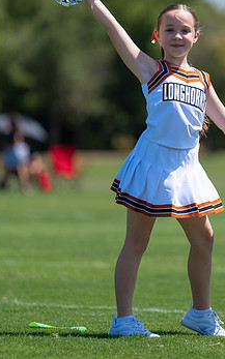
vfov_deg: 4.9
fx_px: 4217
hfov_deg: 3.1
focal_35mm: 430
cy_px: 137
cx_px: 212
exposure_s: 1/2000
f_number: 2.8
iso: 100
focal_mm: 200
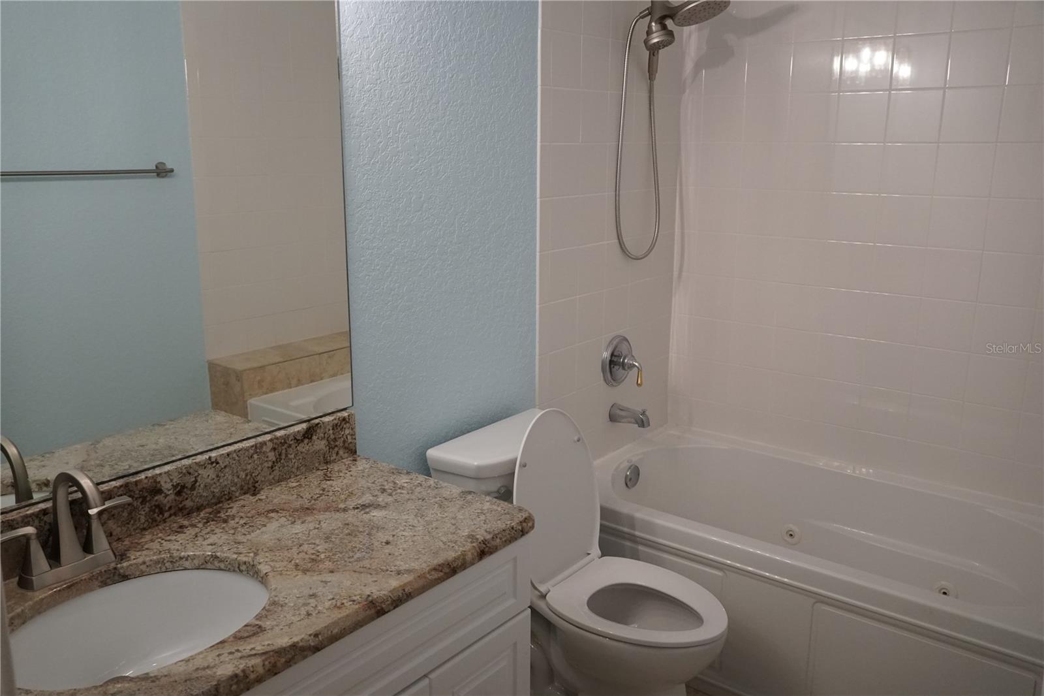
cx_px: 522
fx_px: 870
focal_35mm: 30
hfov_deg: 61.9
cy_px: 348
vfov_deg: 43.6
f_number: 4
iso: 2000
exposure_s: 1/160
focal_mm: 20
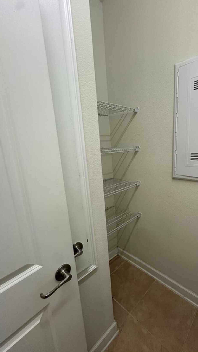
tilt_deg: -12.2
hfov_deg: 65.5
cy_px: 175
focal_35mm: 16
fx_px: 149
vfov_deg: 99.4
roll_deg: +2.4
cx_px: 130
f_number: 2.2
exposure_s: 1/120
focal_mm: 2.22
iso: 200
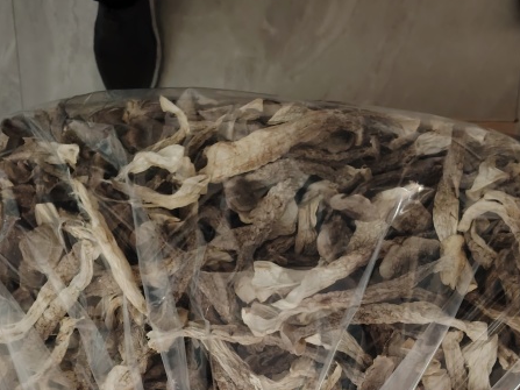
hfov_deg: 43.8
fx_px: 646
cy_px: 346
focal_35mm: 43
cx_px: 272
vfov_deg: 32.1
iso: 4563
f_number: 1.75
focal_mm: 5.25
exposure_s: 1/50
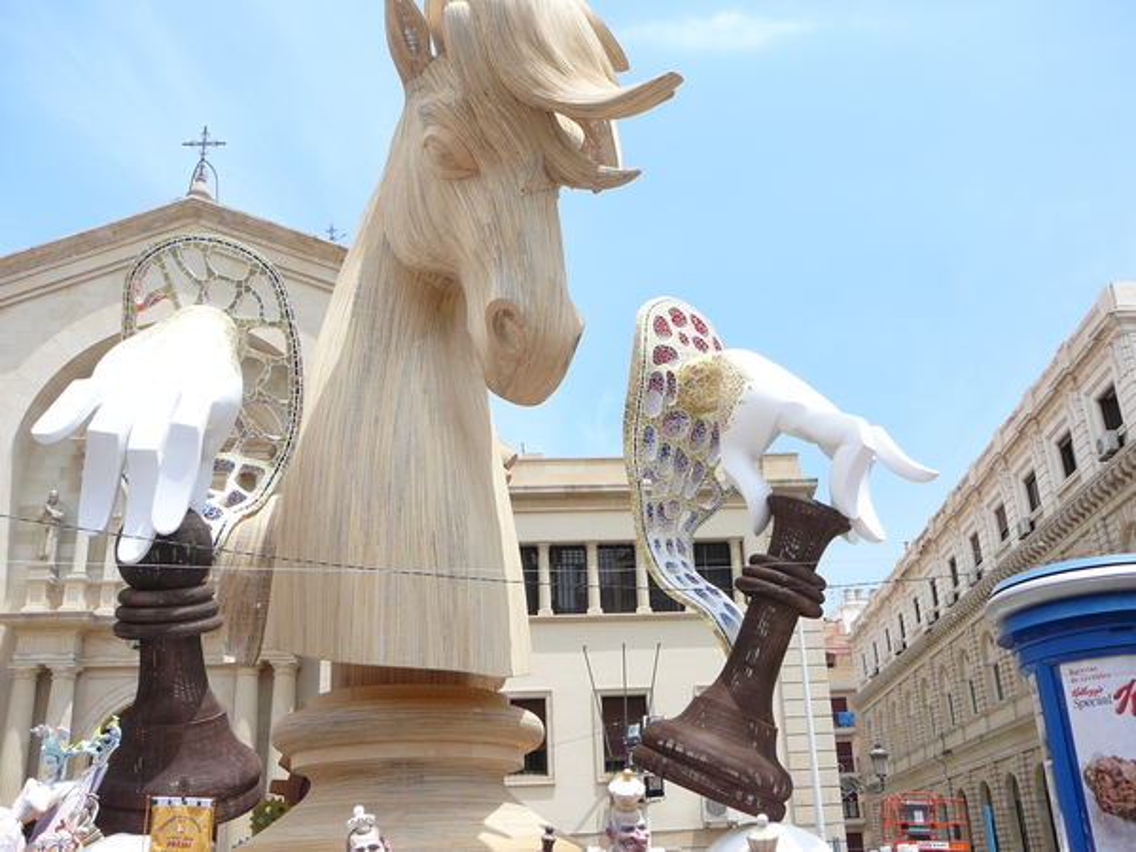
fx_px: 1149
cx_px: 568
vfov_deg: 40.7
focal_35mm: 35
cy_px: 426
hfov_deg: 52.6
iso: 80
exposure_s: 1/400
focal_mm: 5.2
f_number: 5
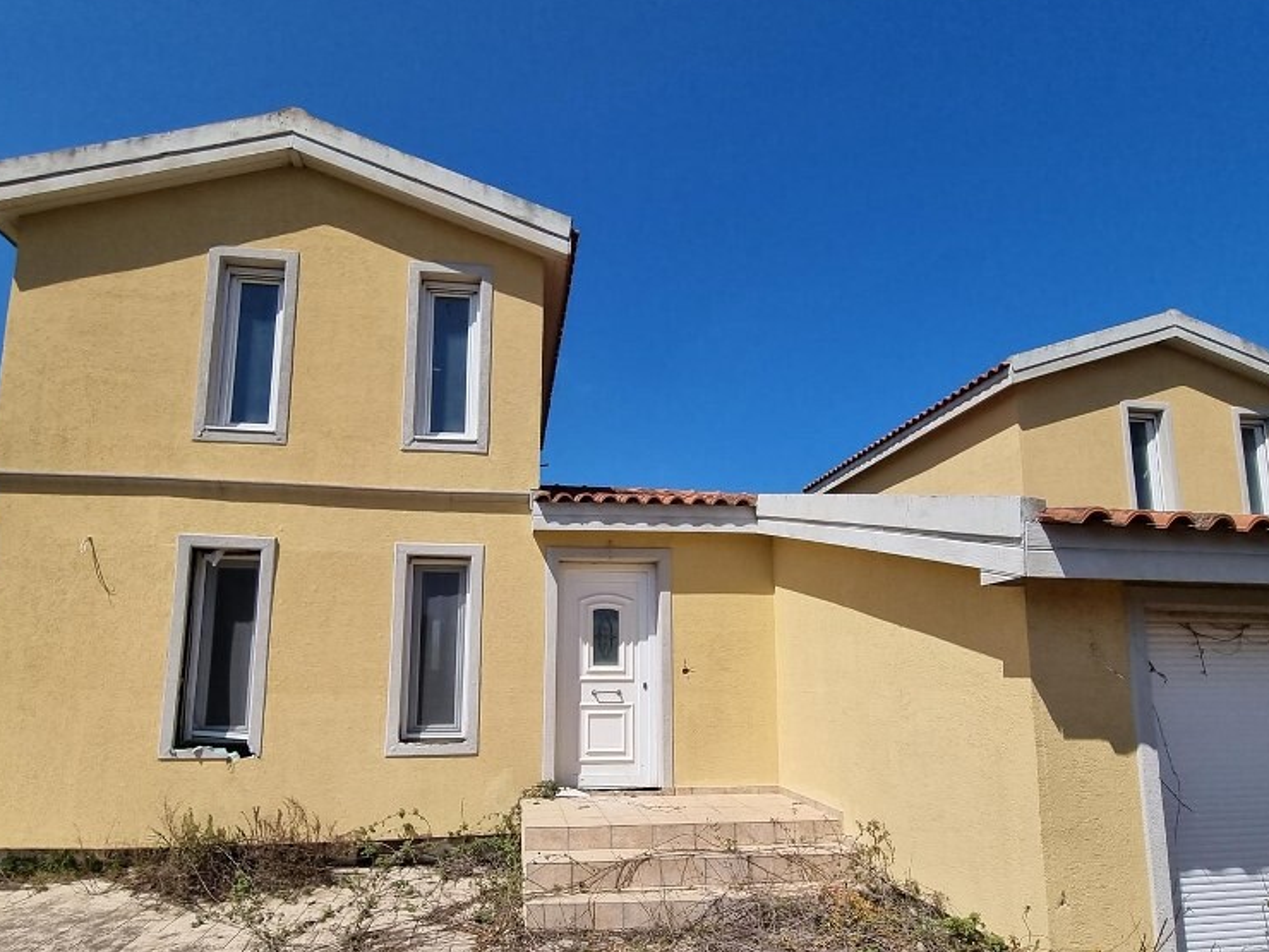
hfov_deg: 87.7
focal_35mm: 18
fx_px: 660
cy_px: 578
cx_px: 609
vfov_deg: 70.7
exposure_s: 1/2888
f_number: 2.2
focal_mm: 2.2
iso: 50
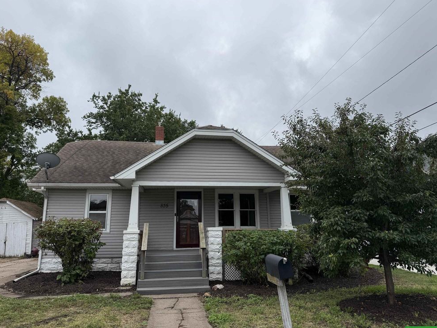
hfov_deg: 69.4
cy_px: 164
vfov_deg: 54.9
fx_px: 316
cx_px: 212
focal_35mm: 25
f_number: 1.78
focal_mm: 6.76
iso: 80
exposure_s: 1/3584
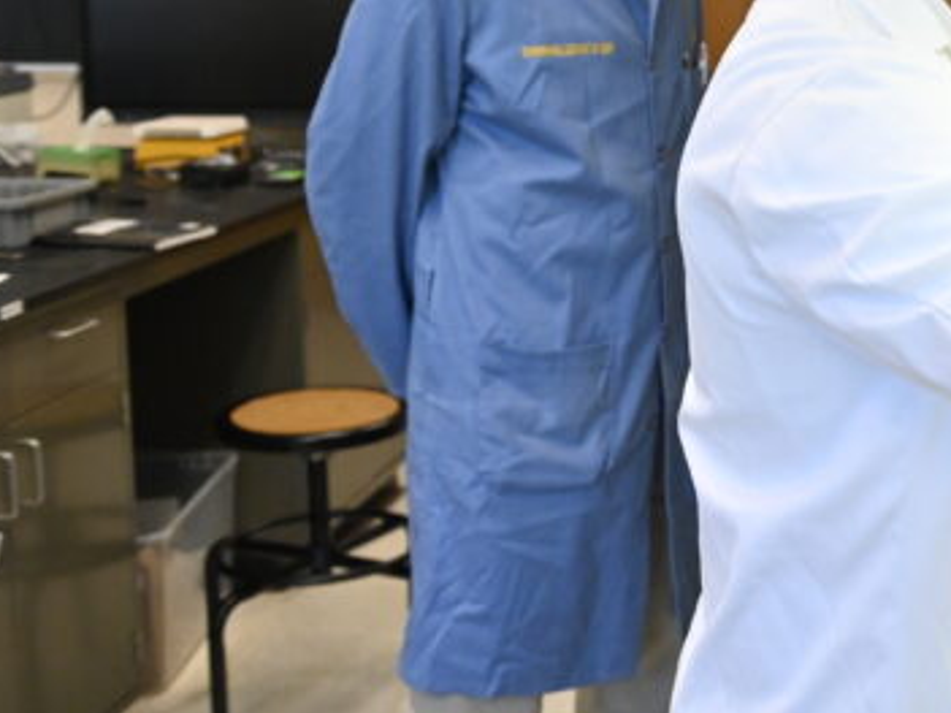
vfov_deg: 23.7
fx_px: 1675
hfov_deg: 29.0
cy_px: 149
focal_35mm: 61
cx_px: 1021
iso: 5000
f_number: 4
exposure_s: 1/640
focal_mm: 29
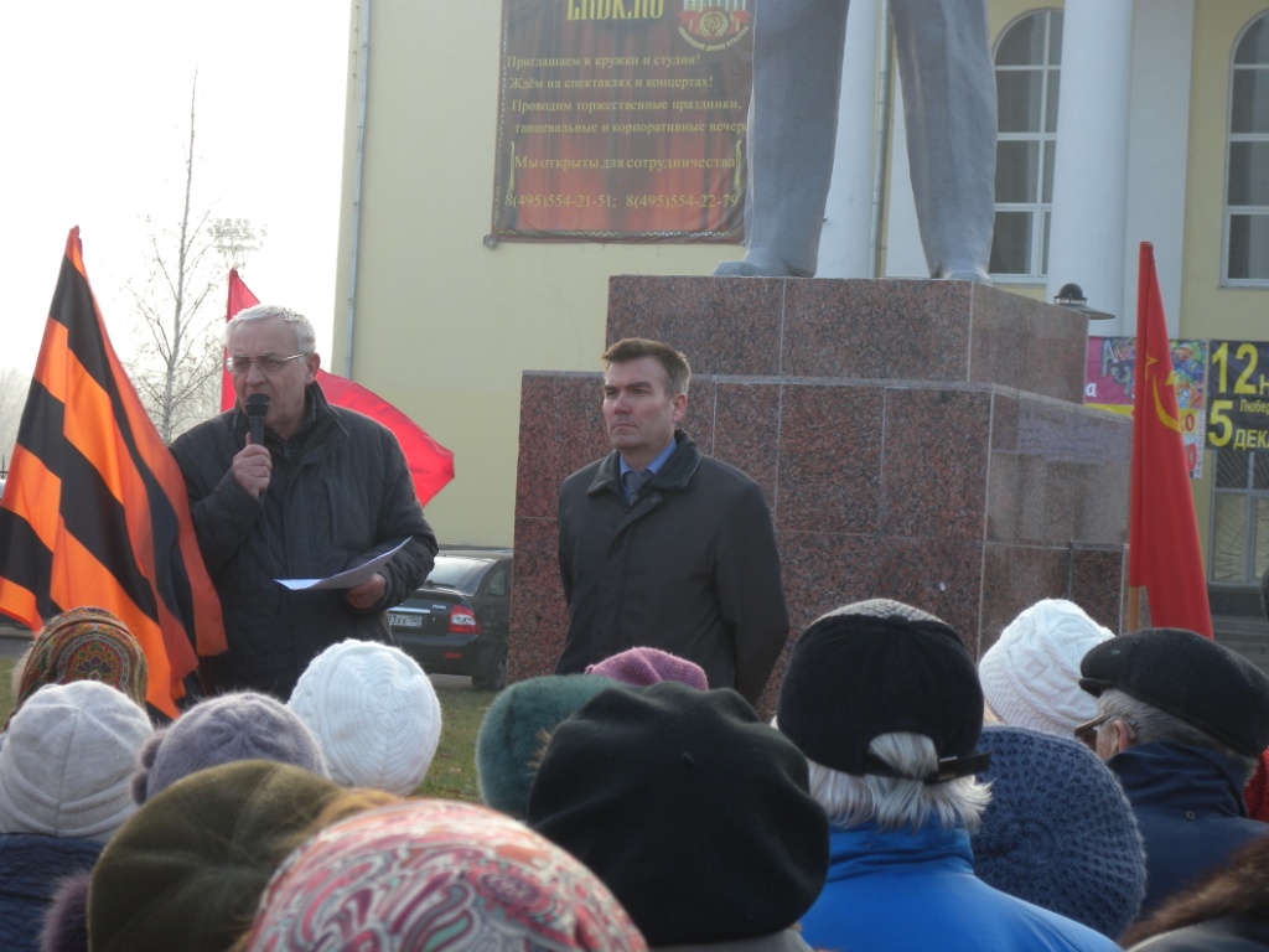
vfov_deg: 17.4
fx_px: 3116
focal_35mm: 85
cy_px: 476
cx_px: 634
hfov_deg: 23.0
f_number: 5
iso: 64
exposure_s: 1/88
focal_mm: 18.3
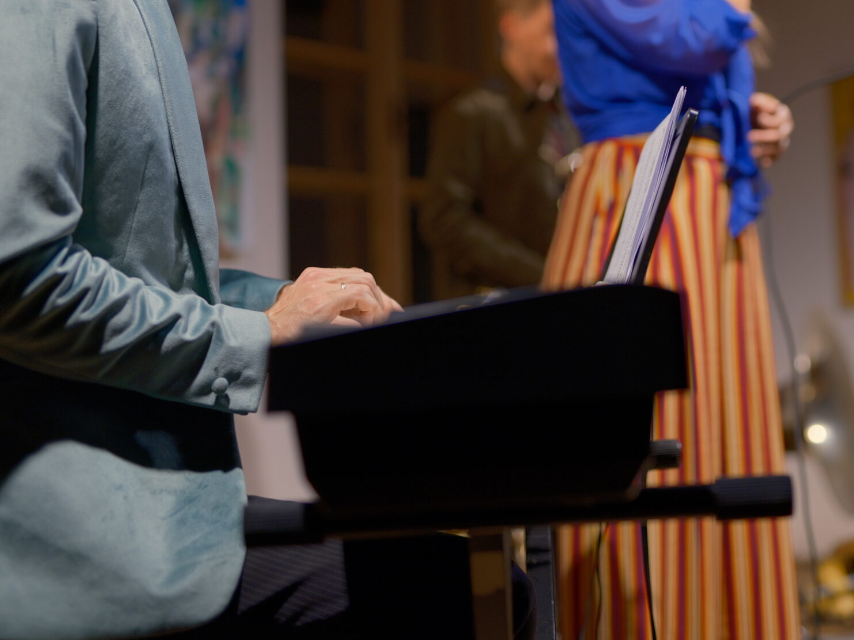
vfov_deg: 21.1
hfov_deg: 27.8
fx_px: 1702
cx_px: 640
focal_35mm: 69
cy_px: 164
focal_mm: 50
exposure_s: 1/400
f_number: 1.8
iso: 640
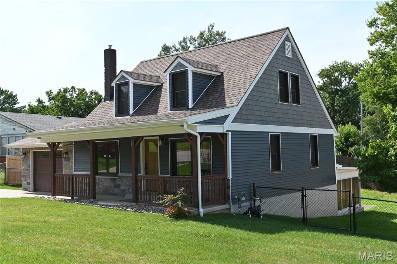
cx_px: 198
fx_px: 419
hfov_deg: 50.7
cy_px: 132
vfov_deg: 35.0
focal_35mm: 38
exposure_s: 1/250
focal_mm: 38
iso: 100
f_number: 5.6
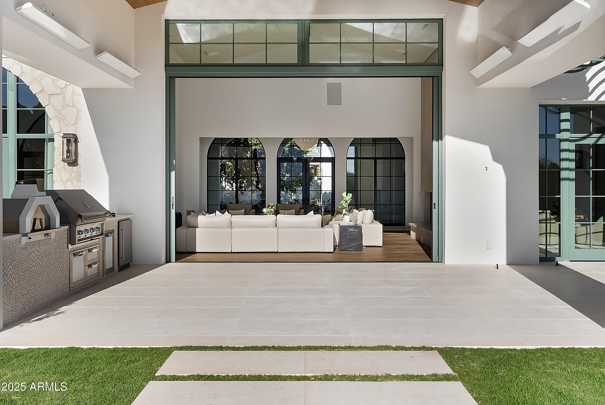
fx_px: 505
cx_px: 302
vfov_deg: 43.7
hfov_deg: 61.9
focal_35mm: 30
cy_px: 202
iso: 640
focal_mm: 20
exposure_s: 1/800
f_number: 8
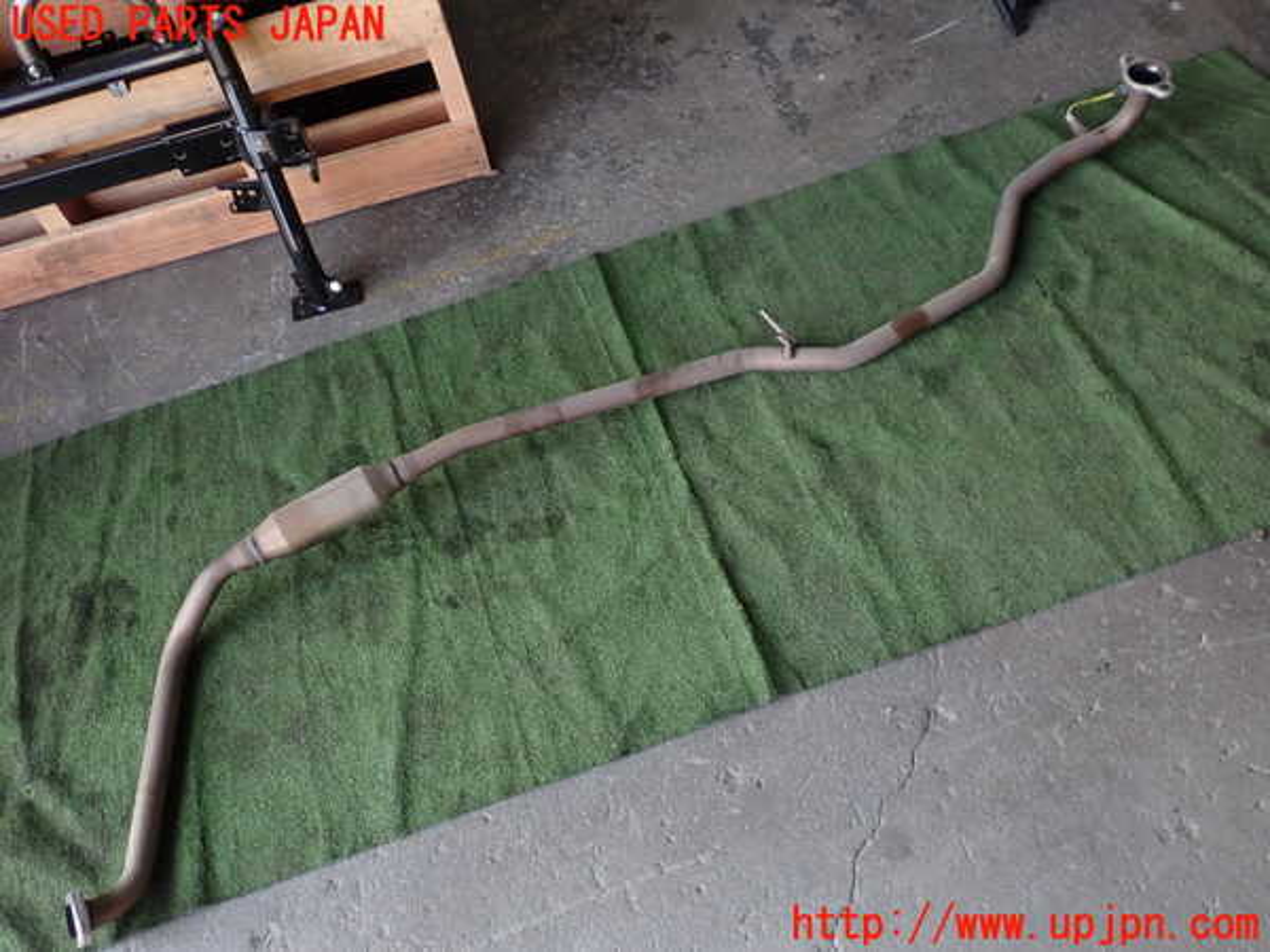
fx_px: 1101
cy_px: 476
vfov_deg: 46.8
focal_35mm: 30
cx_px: 635
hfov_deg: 60.0
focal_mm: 5.4
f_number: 2.3
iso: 100
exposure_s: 1/100
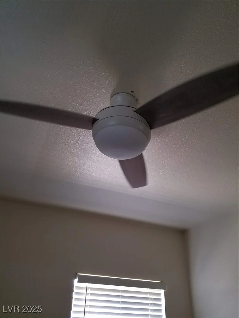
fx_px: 239
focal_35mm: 26
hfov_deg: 53.1
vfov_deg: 67.3
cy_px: 159
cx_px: 120
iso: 200
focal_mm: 4.2
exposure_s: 1/60
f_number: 1.7
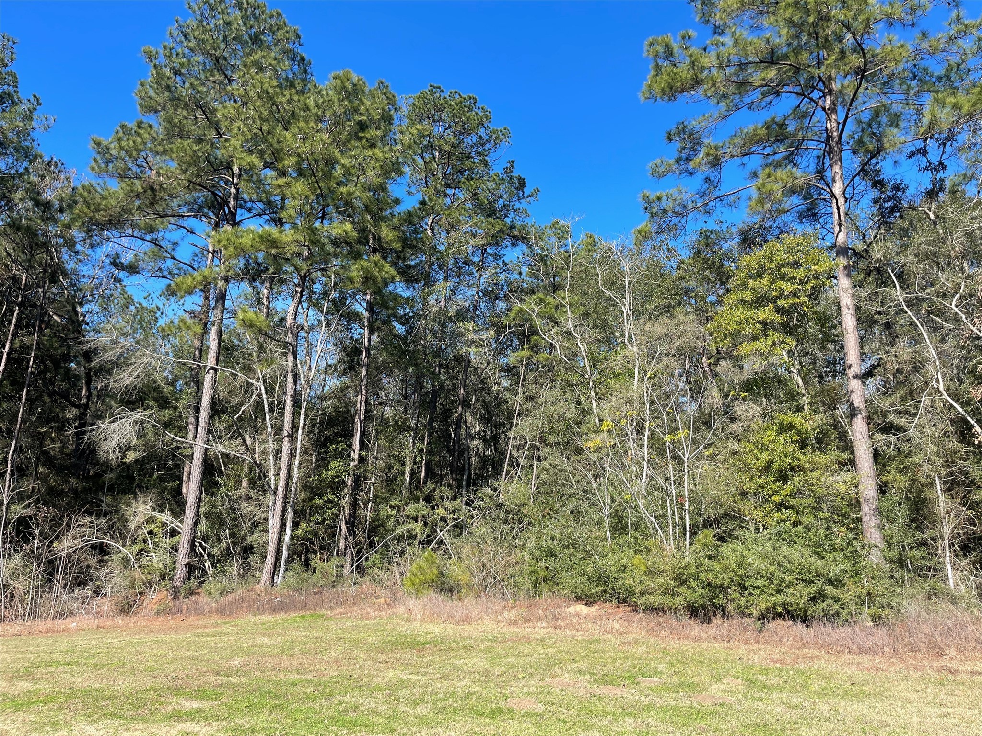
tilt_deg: +15.2
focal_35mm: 25
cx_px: 491
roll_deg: -3.1
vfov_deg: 54.9
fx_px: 709
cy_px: 368
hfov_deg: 69.4
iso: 32
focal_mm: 5.1
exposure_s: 1/1475
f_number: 1.6
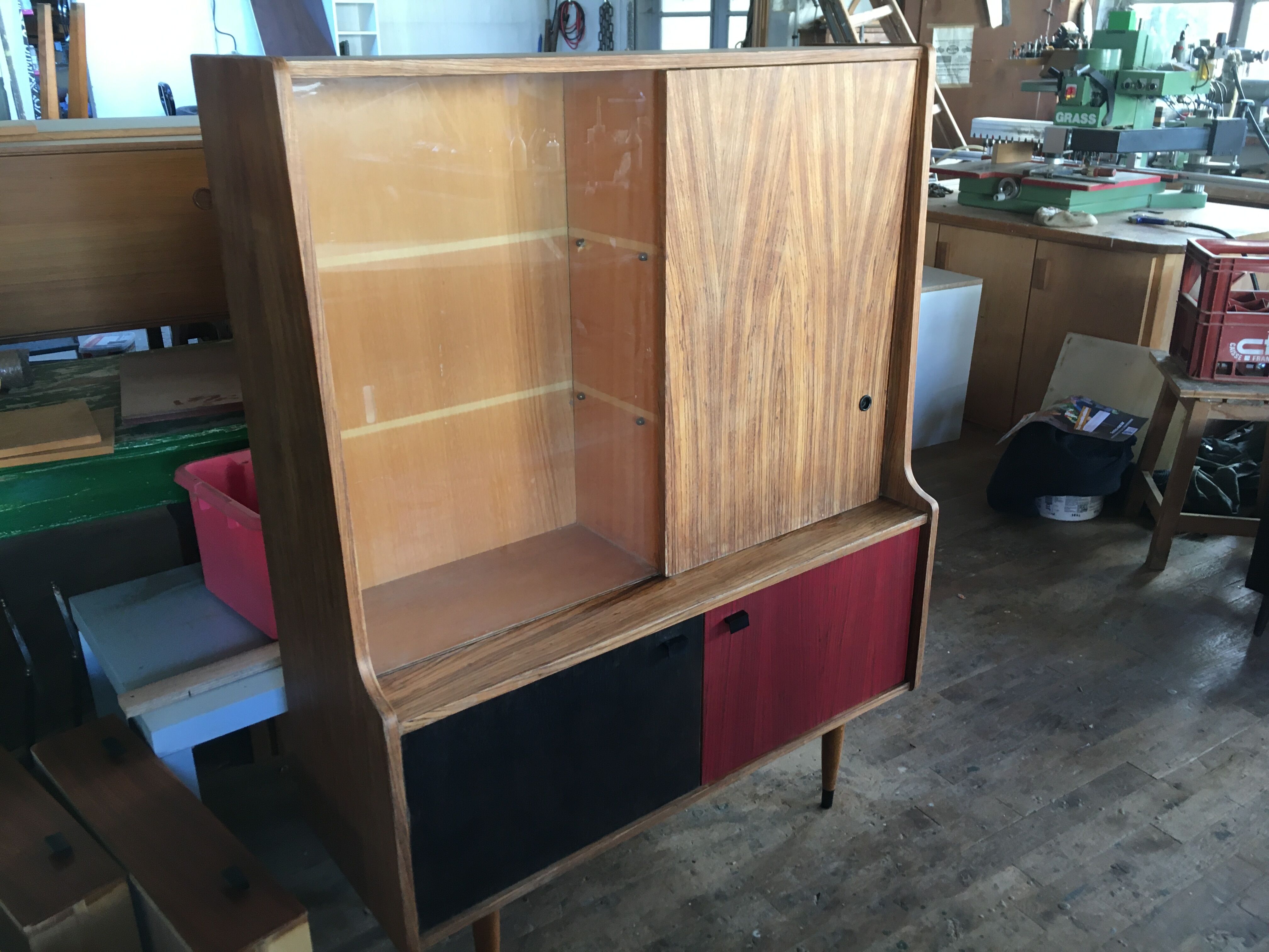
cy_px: 476
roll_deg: -0.4
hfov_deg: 61.7
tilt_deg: -22.5
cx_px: 634
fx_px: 1063
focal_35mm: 29
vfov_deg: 48.2
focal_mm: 4.15
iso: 100
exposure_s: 1/33
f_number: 2.2
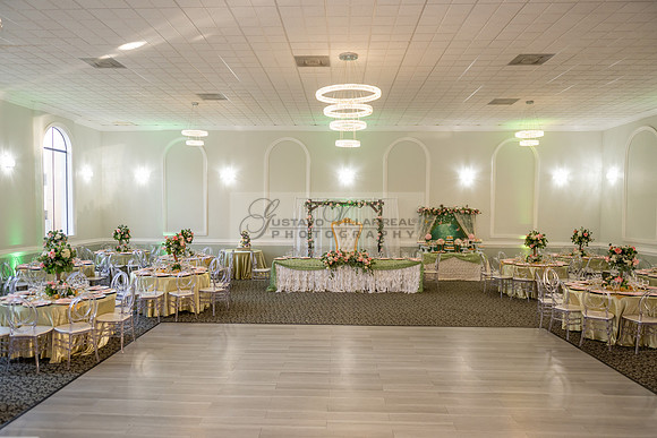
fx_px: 449
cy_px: 225
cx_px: 320
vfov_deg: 52.0
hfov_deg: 72.3
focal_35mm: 25
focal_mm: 24
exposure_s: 1/100
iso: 640
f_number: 2.8
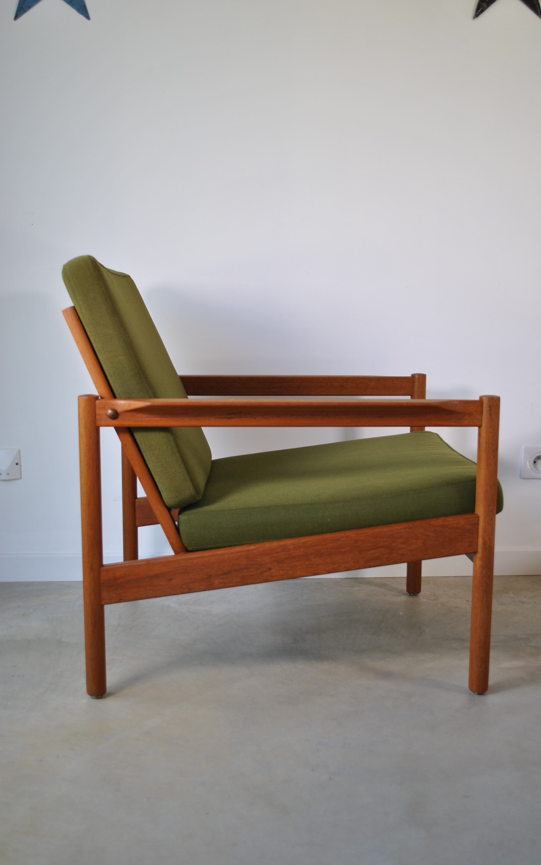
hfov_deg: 34.4
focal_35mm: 37
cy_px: 434
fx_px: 873
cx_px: 272
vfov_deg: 52.7
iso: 100
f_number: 4
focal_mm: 24
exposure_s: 1/60
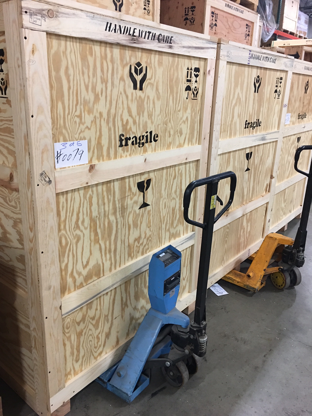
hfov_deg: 48.2
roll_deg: -1.6
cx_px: 156
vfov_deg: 61.7
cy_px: 208
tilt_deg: -17.2
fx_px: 349
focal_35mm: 29
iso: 80
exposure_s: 1/15
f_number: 2.2
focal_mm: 4.15
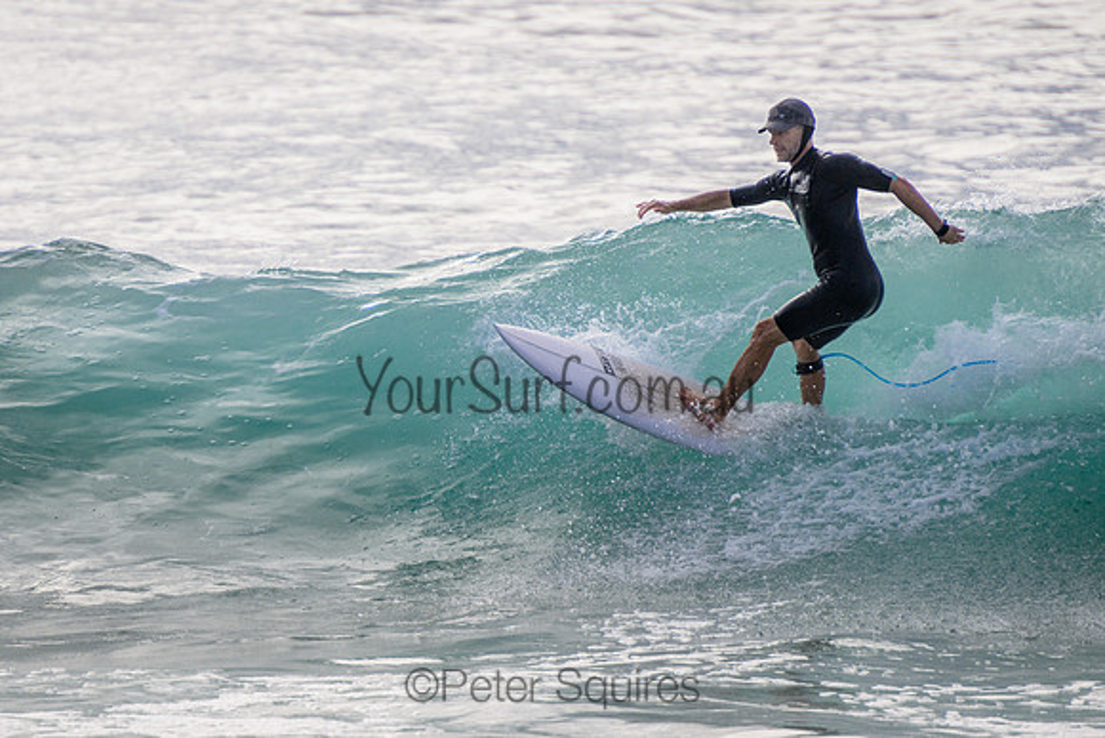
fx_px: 16891
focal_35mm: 550
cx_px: 348
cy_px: 355
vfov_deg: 2.5
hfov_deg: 3.7
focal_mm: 400
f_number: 5.6
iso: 220
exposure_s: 1/2000
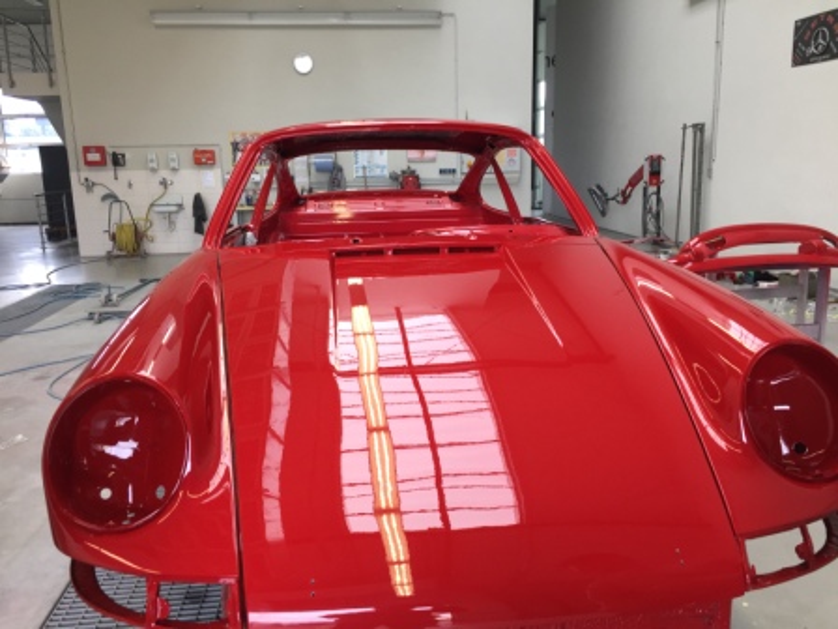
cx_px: 419
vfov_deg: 48.2
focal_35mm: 29
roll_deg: +1.8
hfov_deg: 61.7
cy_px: 314
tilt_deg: -10.8
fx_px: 702
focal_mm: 4.15
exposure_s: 1/60
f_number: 2.2
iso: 32
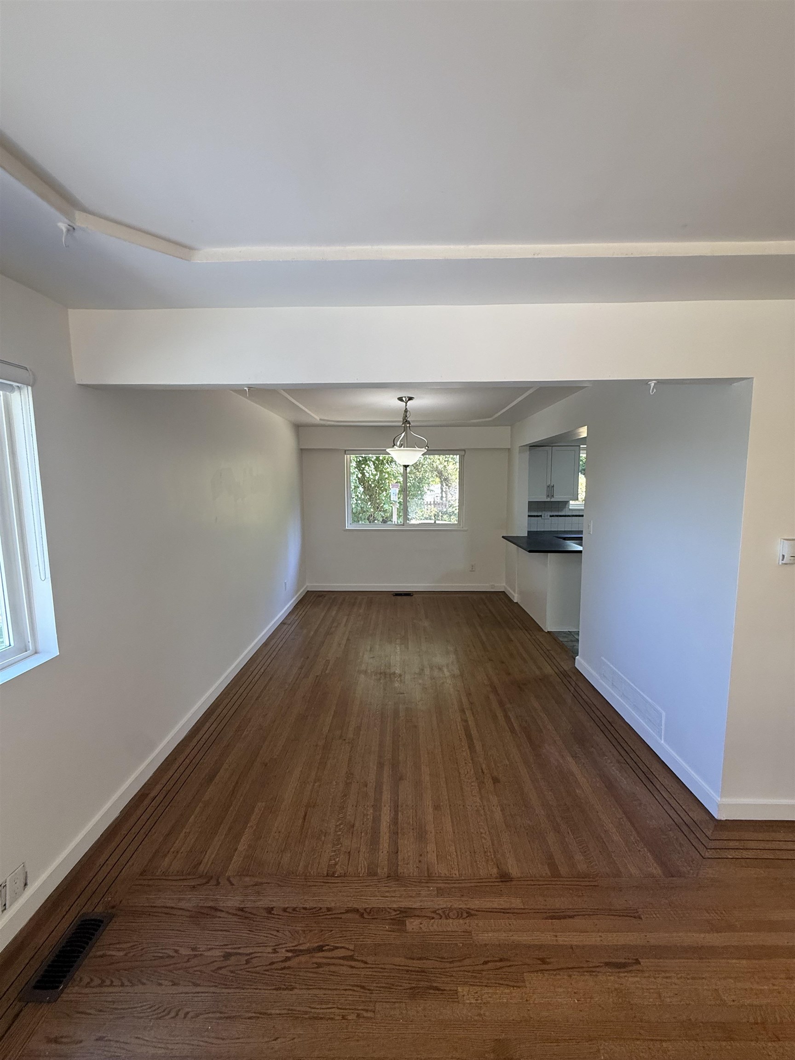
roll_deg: -0.5
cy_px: 530
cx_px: 398
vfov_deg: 102.1
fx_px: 429
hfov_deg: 85.7
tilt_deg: -6.9
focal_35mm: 14
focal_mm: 2.22
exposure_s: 1/120
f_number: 2.2
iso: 160
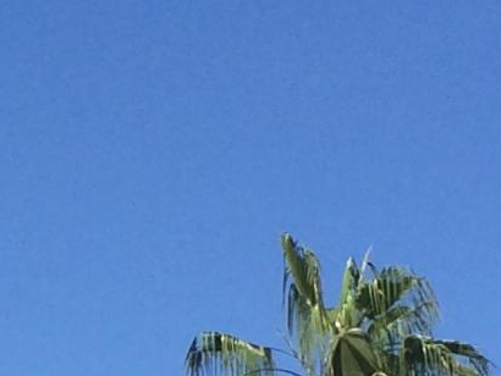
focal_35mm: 212
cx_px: -115
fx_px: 3070
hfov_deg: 9.2
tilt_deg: +9.7
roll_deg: +0.8
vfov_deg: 6.8
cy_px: 775
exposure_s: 1/2415
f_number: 2.2
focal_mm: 4.15
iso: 32
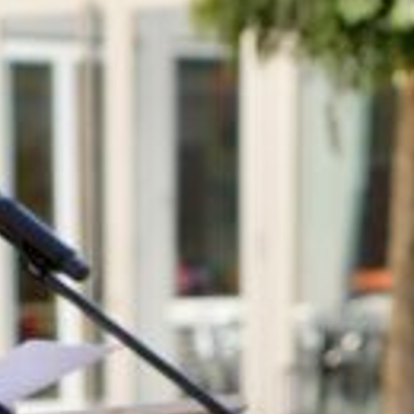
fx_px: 4966
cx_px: -67
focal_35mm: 367
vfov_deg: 4.7
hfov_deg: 4.8
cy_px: 911
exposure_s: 1/200
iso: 100
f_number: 4
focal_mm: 73
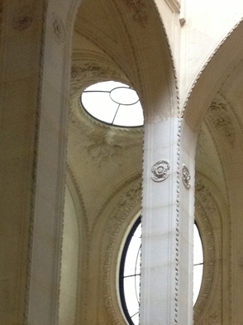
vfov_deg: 17.6
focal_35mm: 107
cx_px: 233
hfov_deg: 13.6
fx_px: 1003
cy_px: 375
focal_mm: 4.28
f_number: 2.4
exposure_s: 1/20
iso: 200
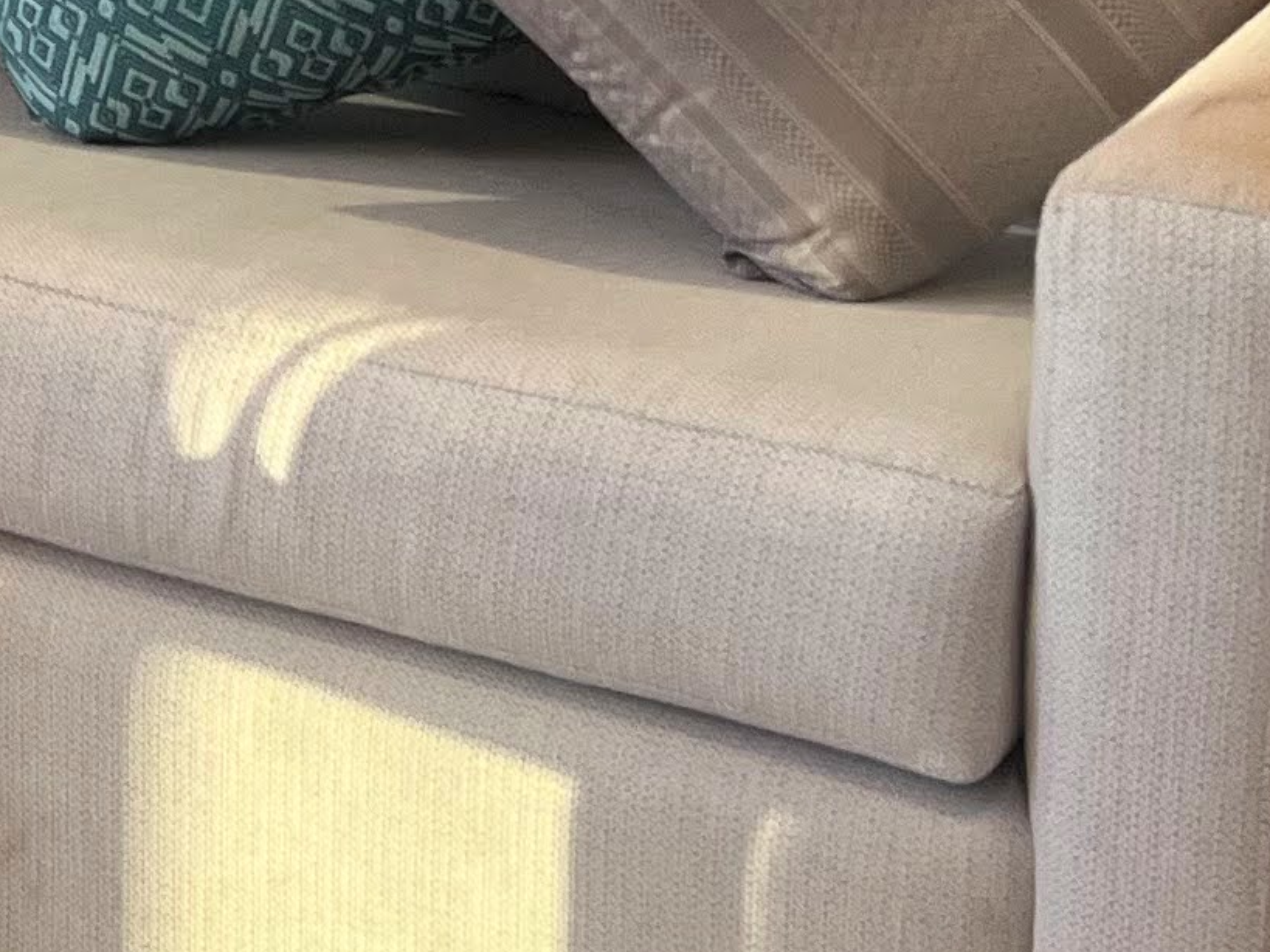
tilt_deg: -13.5
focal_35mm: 128
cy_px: -205
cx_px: -626
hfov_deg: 14.4
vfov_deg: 11.3
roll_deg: -0.1
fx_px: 4695
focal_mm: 5.7
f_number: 1.5
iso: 125
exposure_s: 1/120
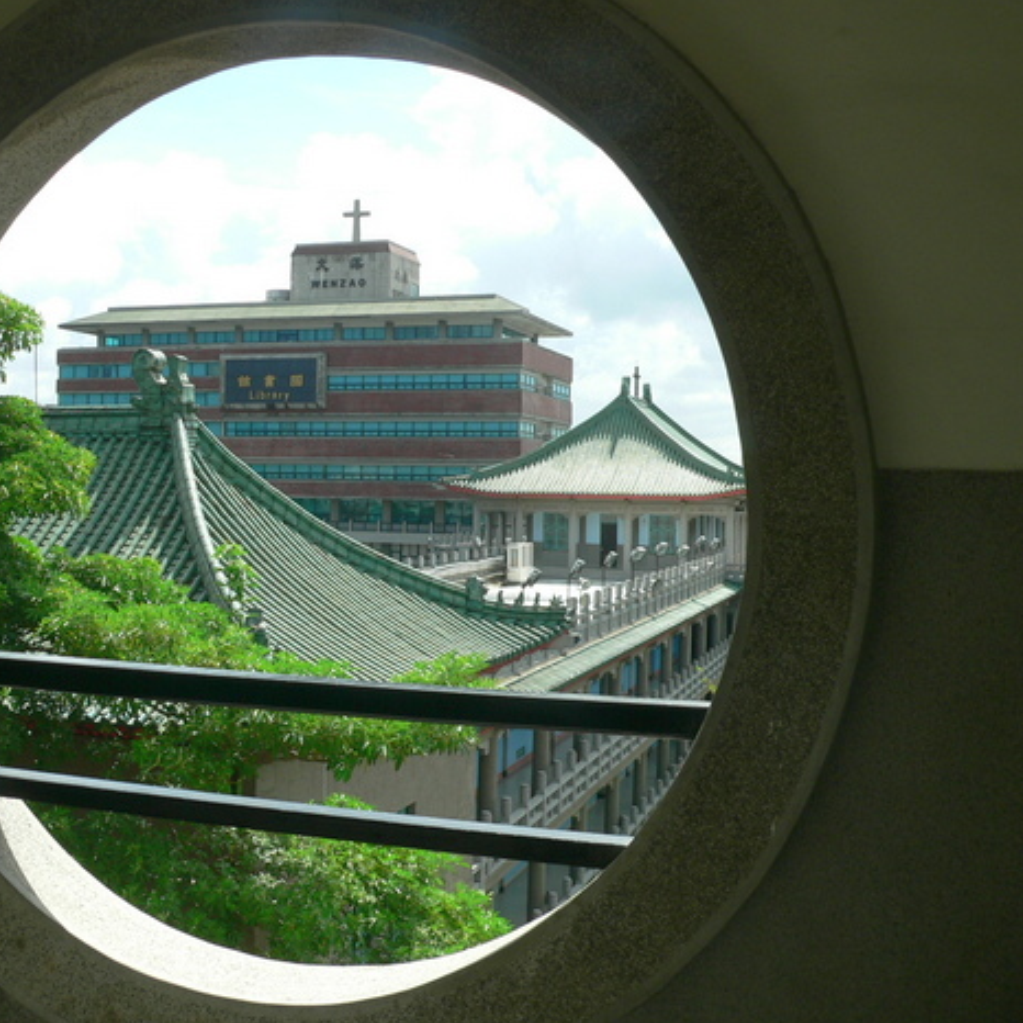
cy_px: 509
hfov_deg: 38.7
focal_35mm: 43
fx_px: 1438
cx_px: 342
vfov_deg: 39.2
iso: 80
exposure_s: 1/400
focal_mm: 6
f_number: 4
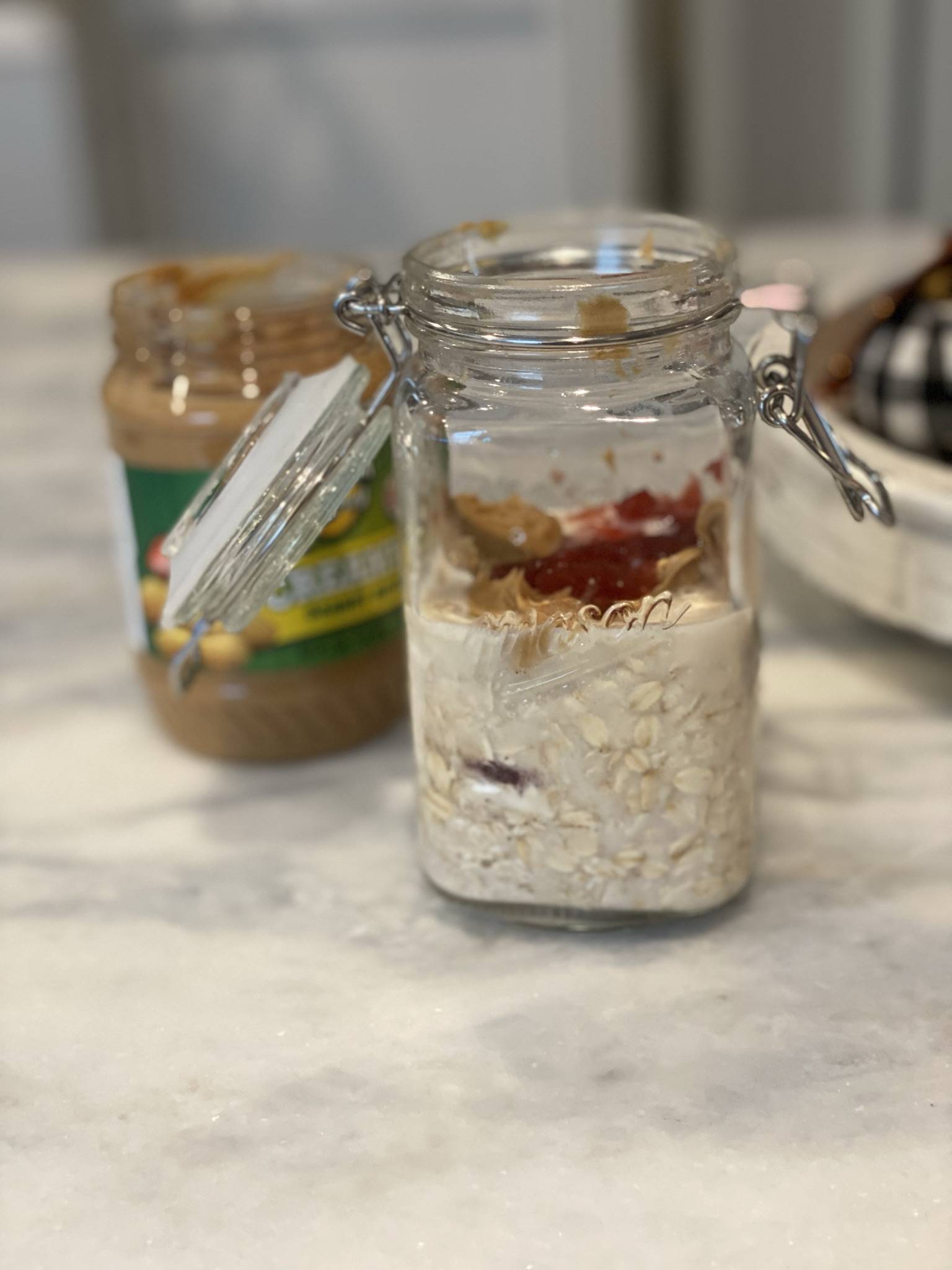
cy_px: 635
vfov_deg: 36.8
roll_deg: +3.6
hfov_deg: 28.0
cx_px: 476
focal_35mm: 52
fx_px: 1907
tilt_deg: -22.7
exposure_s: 1/40
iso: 200
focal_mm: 6
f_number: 2
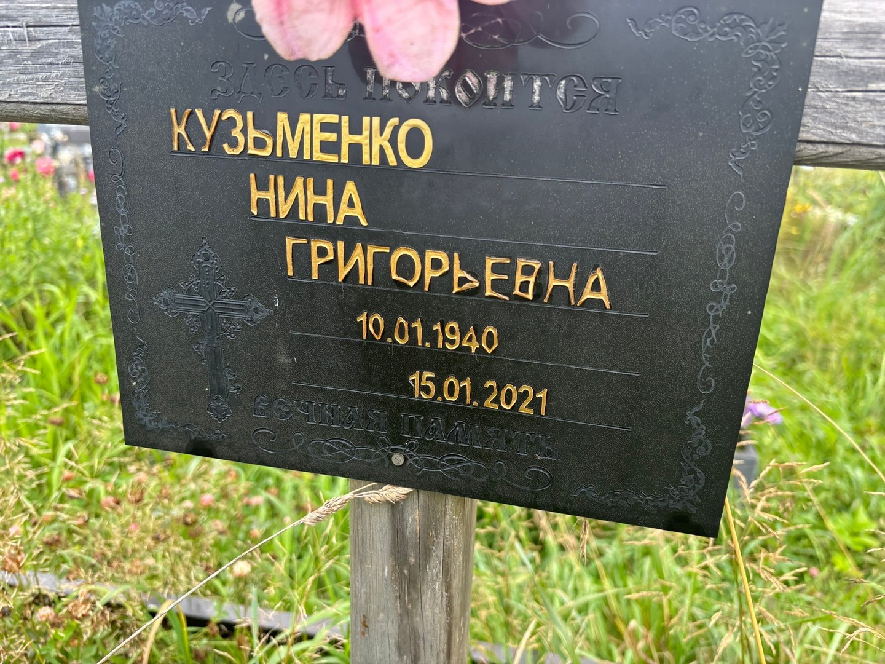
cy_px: 332
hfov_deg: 67.3
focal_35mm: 26
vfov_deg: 53.1
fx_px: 665
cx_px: 442
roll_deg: -1.9
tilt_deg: -22.4
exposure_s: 1/247
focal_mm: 5.96
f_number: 1.6
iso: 50
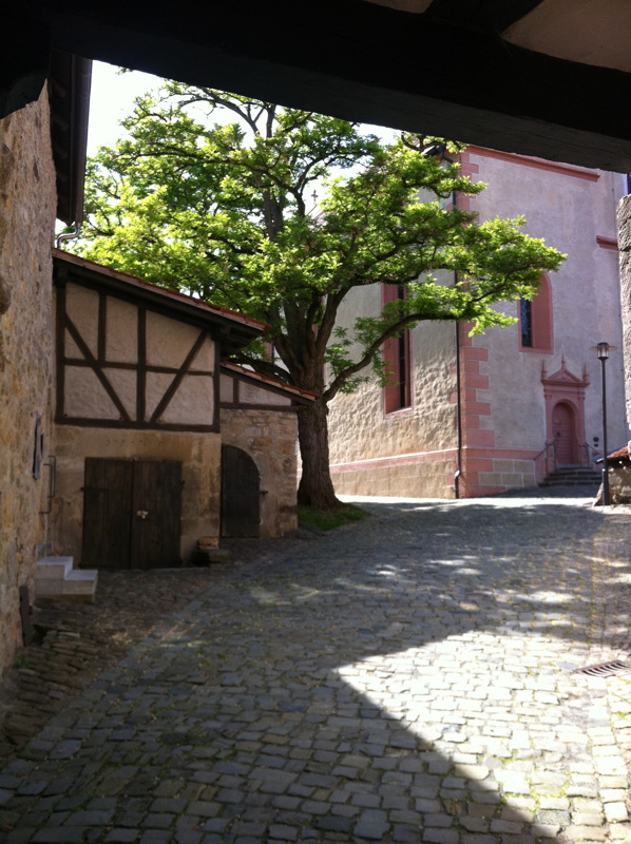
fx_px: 852
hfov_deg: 40.6
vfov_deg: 52.7
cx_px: 316
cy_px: 422
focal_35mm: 35
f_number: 2.8
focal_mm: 3.85
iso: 80
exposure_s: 1/359
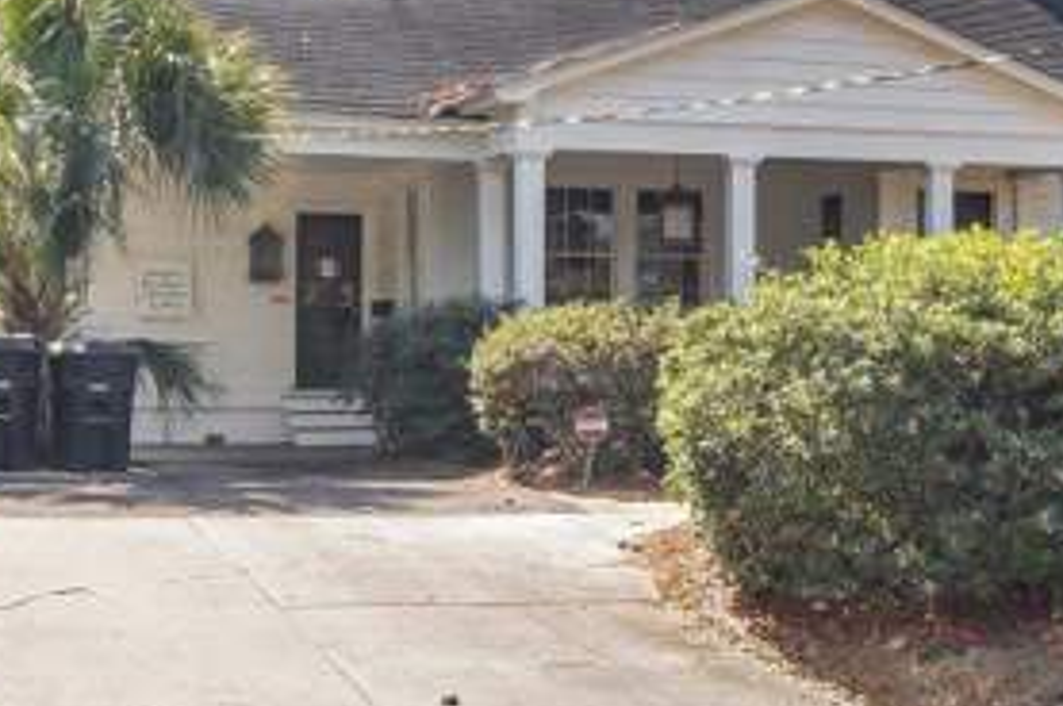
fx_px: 2300
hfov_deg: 25.7
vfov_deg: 17.4
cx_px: 802
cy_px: 407
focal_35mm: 78
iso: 250
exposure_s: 1/340
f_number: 8
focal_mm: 18.2
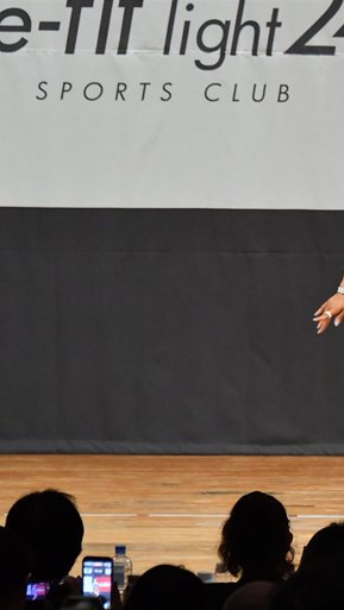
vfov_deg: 5.1
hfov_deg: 2.8
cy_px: 306
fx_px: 6916
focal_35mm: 427
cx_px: 403
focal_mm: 180
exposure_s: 1/400
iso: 7200
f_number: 5.6
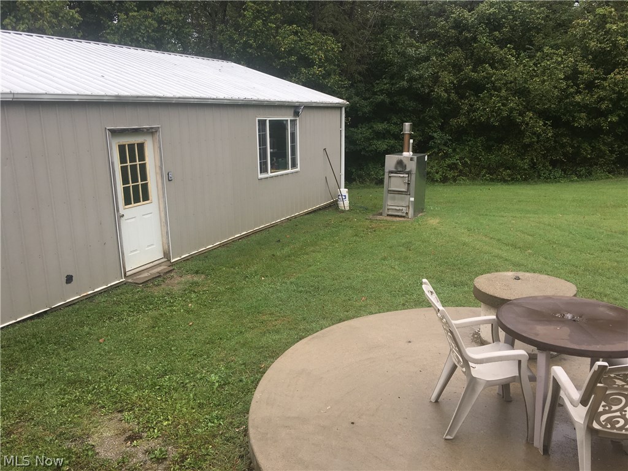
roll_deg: +1.6
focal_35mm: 29
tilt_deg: -12.2
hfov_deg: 61.7
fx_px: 526
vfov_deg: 48.2
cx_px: 314
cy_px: 236
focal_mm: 4.15
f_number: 2.2
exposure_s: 1/234
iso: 25
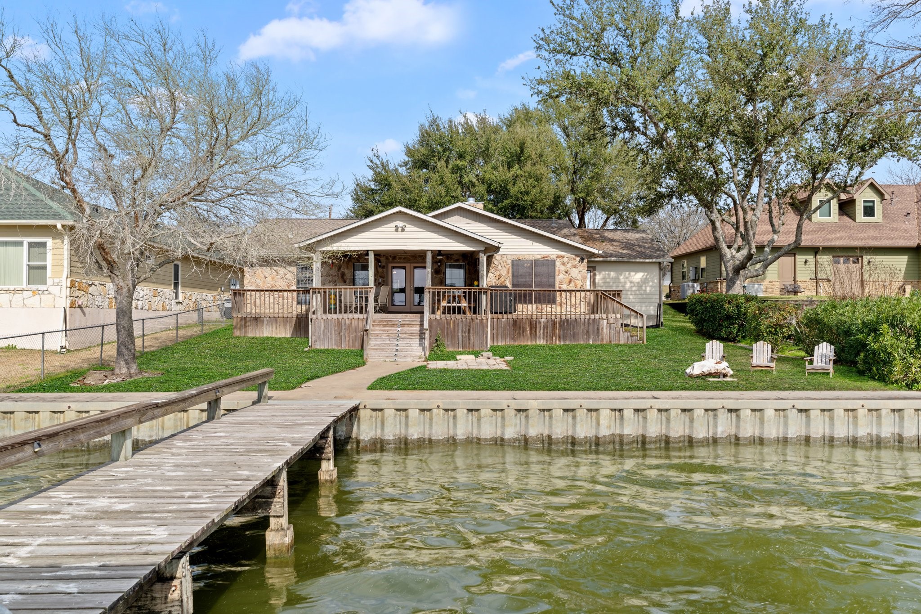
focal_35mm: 28
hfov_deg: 65.5
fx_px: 716
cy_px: 307
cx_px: 460
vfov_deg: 46.4
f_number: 8
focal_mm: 28
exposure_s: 1/40
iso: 100
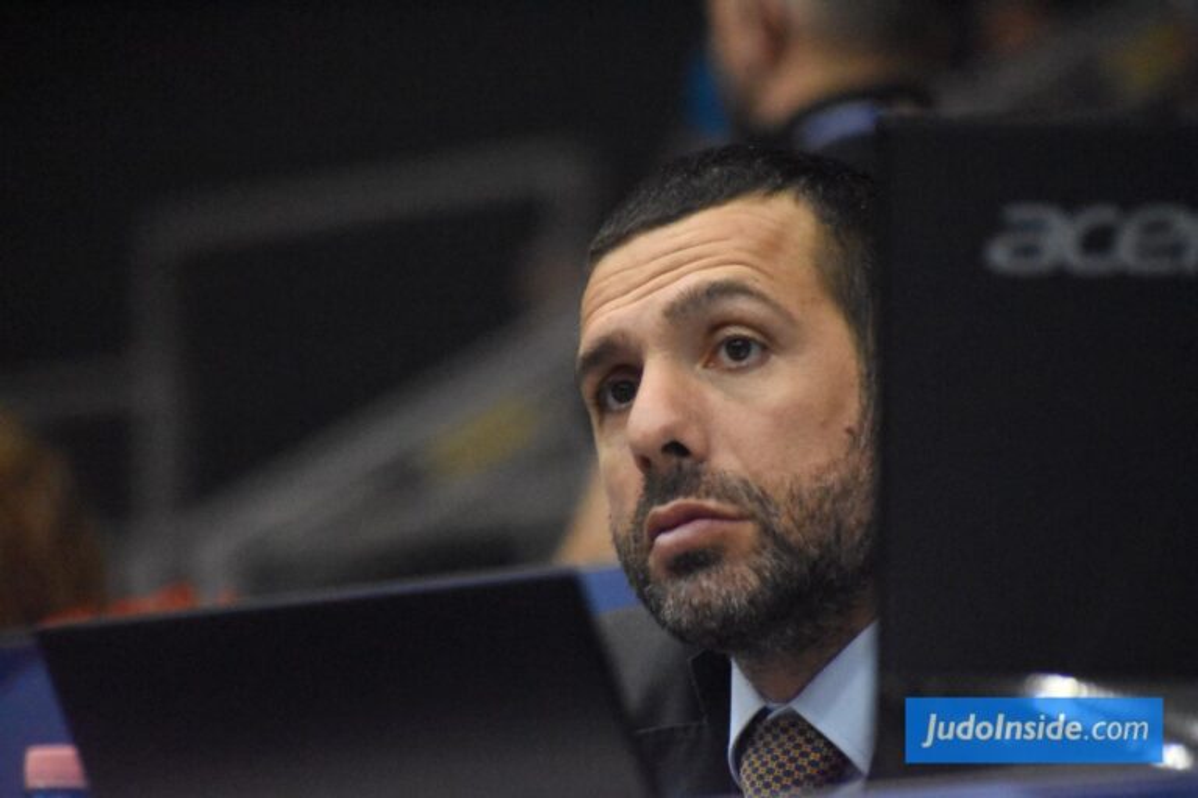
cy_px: 399
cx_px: 599
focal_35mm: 450
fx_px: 14974
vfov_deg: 3.1
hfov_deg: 4.6
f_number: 6.3
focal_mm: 300
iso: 12800
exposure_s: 1/800
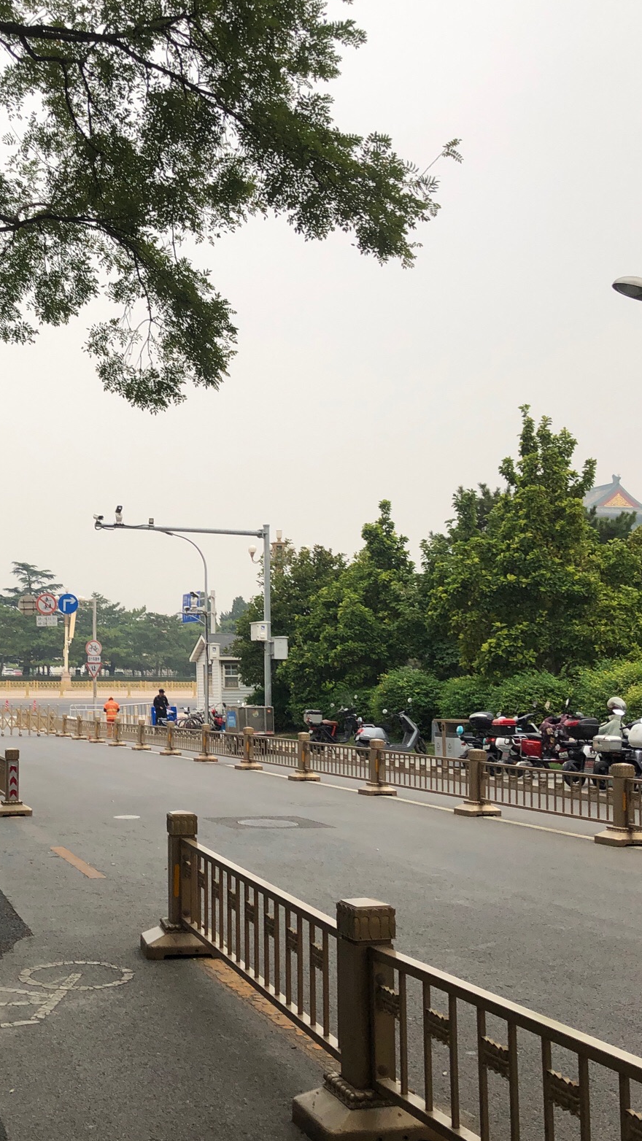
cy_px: 592
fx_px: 1180
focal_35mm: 39
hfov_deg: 29.7
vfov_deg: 51.6
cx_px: 119
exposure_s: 1/120
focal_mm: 4
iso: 32
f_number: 1.8
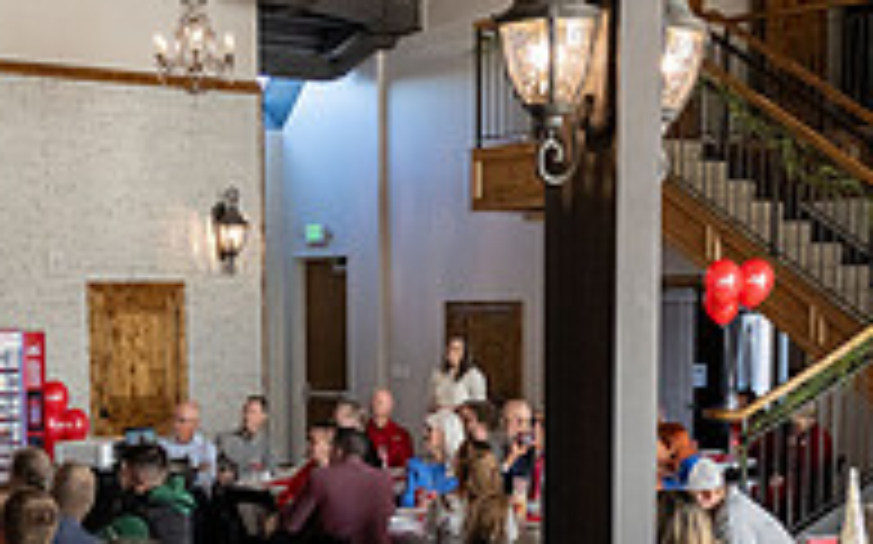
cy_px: 564
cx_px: 302
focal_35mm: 73
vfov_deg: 17.4
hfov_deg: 28.1
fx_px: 1736
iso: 2500
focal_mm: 24
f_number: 4
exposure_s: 1/500
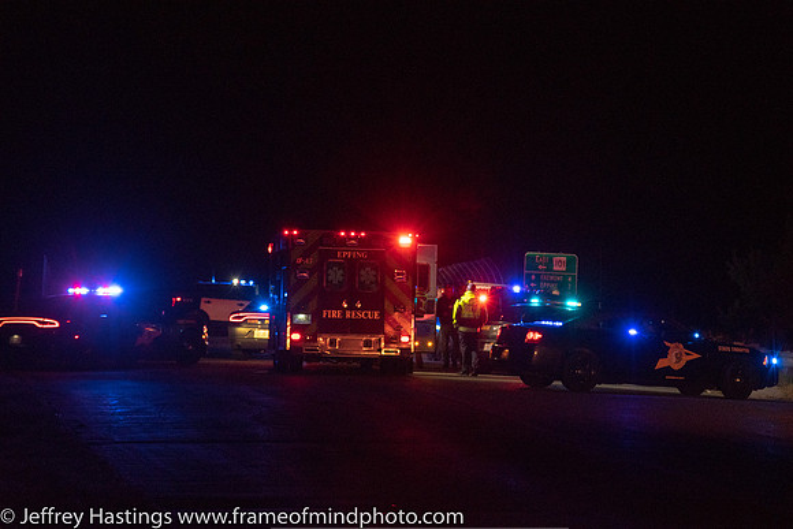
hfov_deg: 11.8
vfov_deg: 7.9
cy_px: 264
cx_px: 396
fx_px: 3834
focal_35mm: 174
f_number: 4.5
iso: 2000
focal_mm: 116
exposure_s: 1/400
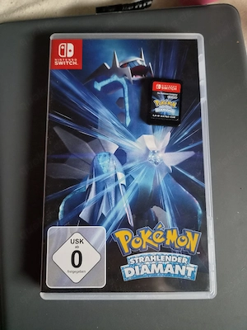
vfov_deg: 73.9
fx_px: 219
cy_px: 165
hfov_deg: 58.9
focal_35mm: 23
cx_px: 124
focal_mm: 5.4
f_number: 1.8
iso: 1600
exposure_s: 1/100
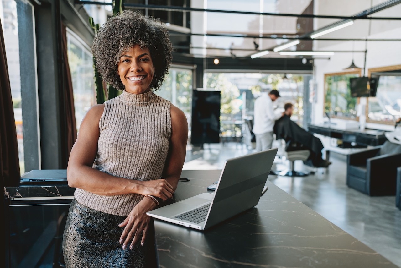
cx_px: 200
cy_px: 134
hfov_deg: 54.4
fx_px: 390
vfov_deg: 37.8
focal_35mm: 35
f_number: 2.2
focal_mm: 35
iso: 200
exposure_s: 1/320
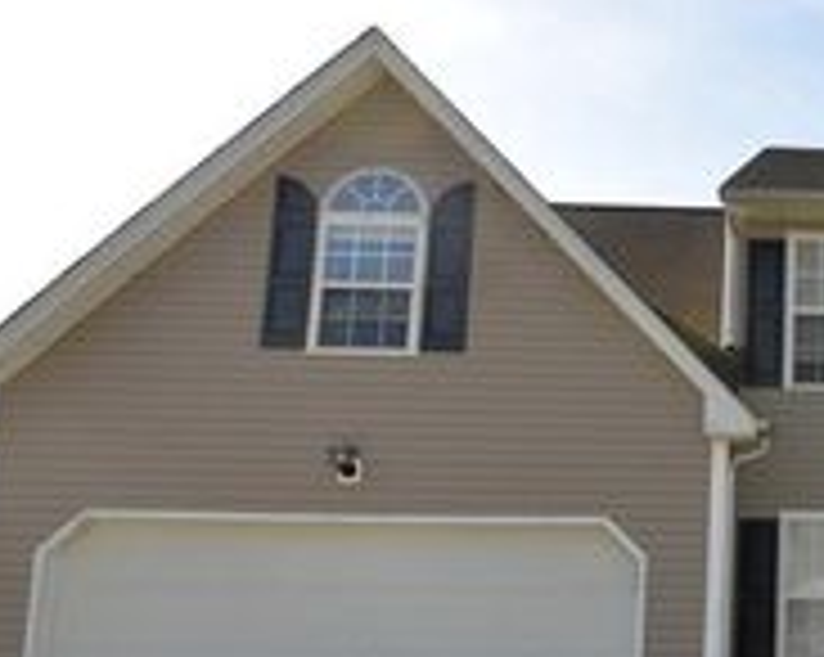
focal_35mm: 41
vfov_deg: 35.7
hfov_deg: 37.0
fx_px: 999
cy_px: 484
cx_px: 928
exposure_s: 1/200
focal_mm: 16
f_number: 7.1
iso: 100
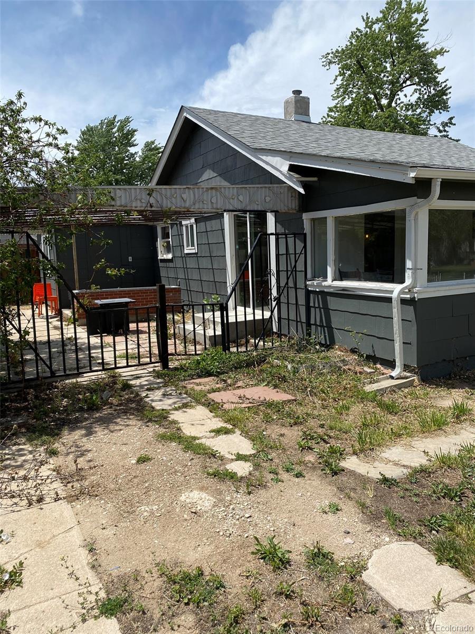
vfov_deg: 67.3
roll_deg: +1.5
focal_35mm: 26
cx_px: 238
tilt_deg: -6.0
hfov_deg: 53.1
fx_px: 476
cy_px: 317
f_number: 1.8
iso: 32
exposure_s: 1/3497
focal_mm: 4.25
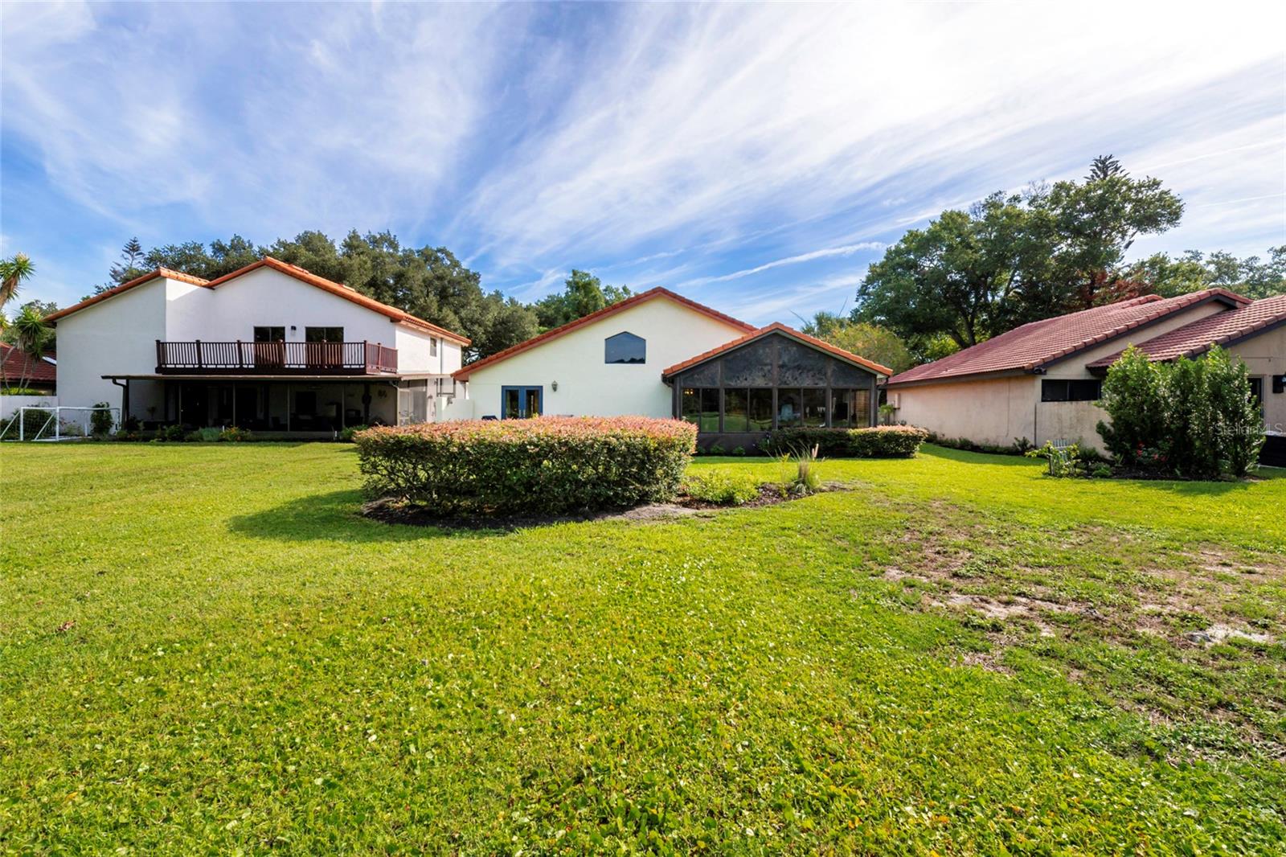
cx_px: 643
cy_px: 428
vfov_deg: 77.3
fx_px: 536
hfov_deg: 100.4
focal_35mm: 15
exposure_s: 1/500
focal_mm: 10
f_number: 8
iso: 200
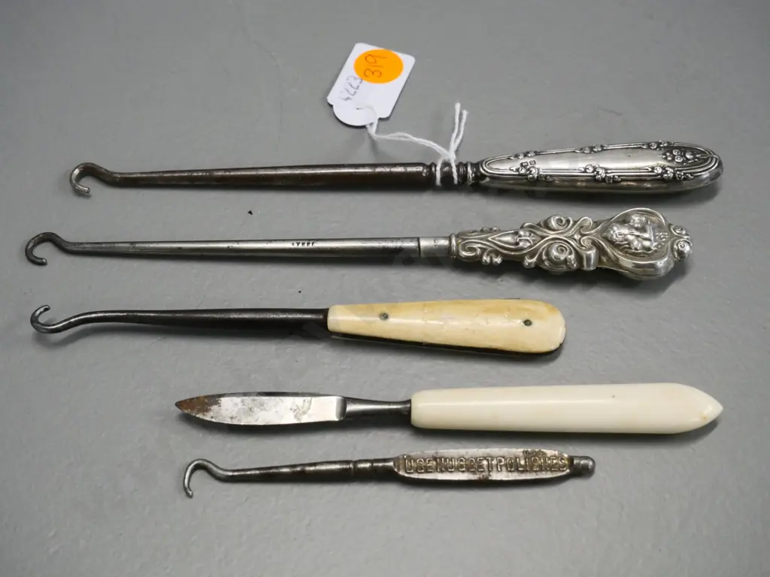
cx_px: 385
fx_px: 1112
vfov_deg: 29.1
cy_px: 288
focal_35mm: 50
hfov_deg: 38.2
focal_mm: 25
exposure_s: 1/100
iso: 3200
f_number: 6.3
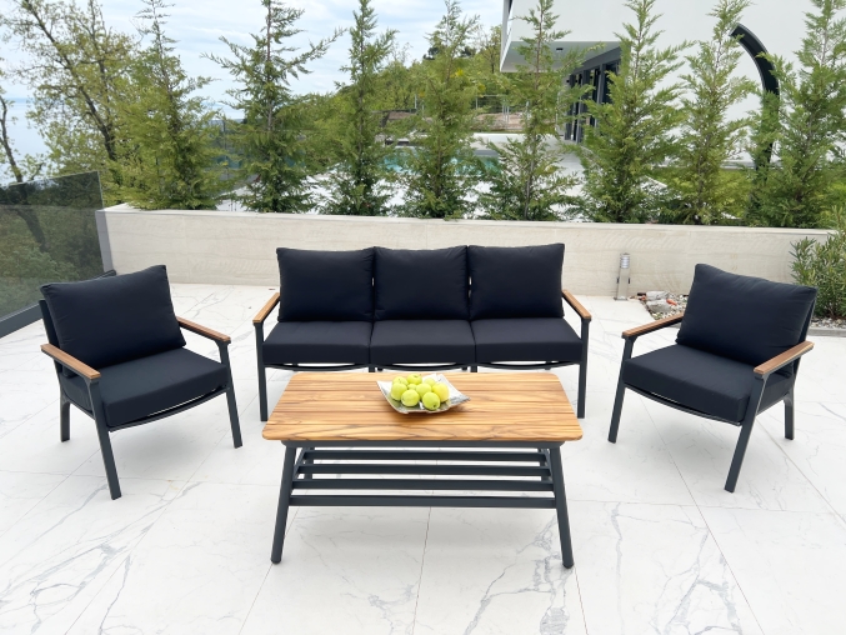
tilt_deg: -19.2
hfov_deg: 67.3
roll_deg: -0.3
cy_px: 318
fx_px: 636
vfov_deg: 53.1
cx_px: 423
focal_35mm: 26
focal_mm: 5.7
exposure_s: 1/3356
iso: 50
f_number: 1.5
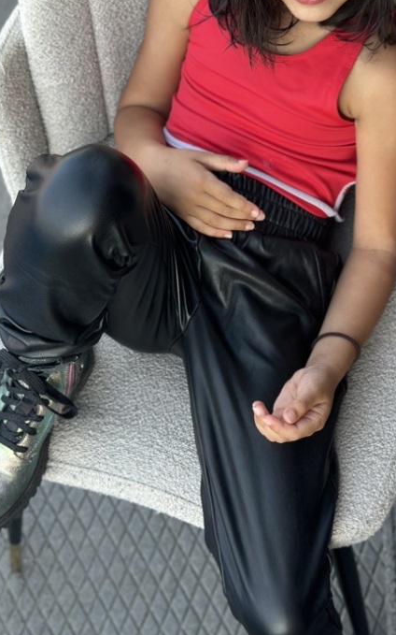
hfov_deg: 16.2
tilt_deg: -57.2
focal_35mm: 80
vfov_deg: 25.6
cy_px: 179
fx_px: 1382
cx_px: 323
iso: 80
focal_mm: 6.86
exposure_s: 1/190
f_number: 1.78
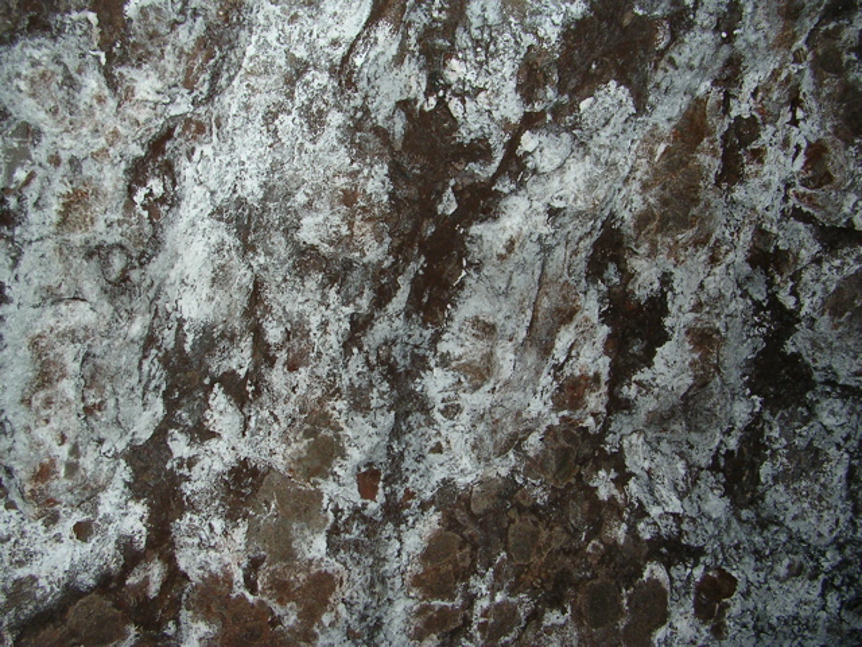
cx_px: 431
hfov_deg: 49.0
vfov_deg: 37.7
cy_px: 324
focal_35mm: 38
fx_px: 946
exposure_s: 1/60.1
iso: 50
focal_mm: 5.8
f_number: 2.8
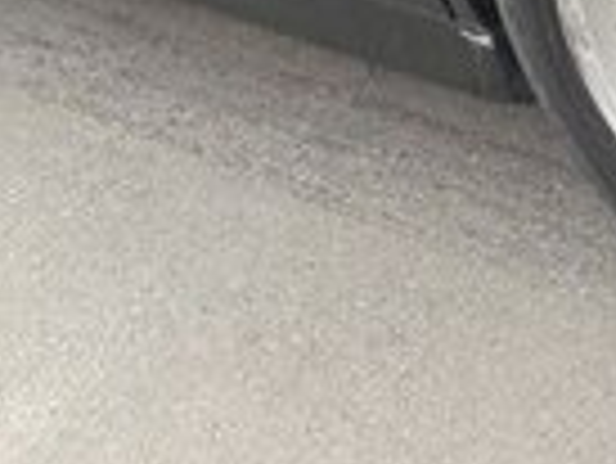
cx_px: 827
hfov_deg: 14.0
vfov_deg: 10.3
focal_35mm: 135
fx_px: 2404
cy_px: -399
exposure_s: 1/230
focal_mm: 3.7
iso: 40
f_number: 1.9
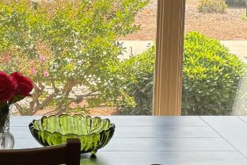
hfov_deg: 16.9
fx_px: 823
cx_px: 36
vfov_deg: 11.4
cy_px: 44
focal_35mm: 120
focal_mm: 6.76
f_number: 1.78
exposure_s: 1/651
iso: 80
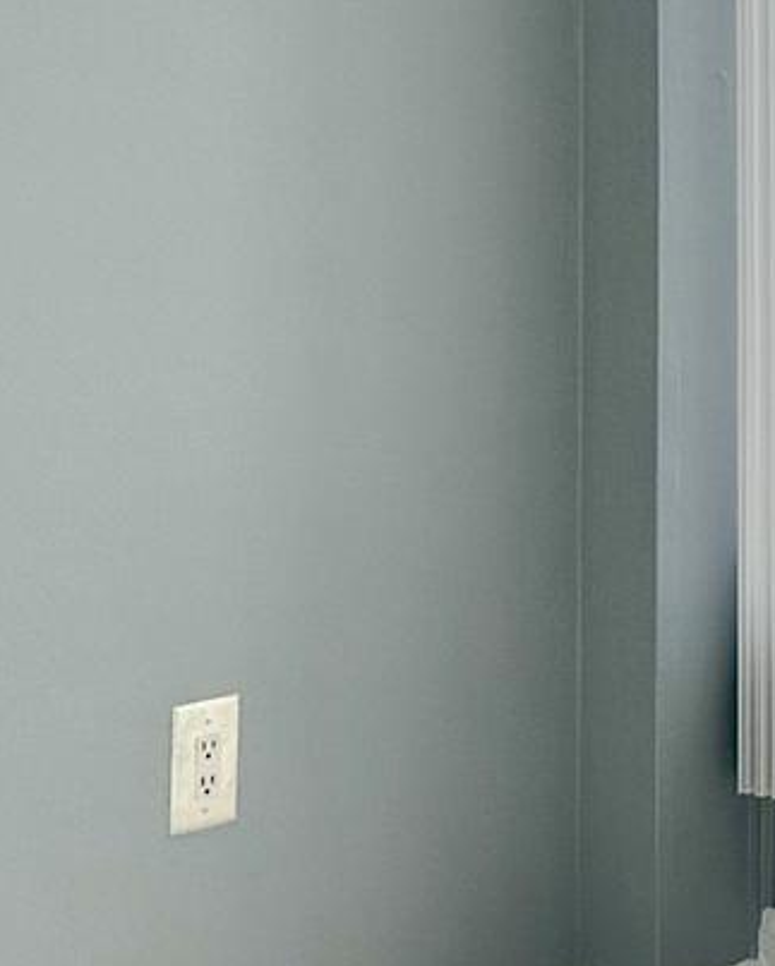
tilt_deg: -1.8
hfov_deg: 11.9
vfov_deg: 15.9
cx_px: 1437
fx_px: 3408
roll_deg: -0.4
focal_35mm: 119
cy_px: 29
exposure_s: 1/477
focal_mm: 6.86
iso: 80
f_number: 1.78
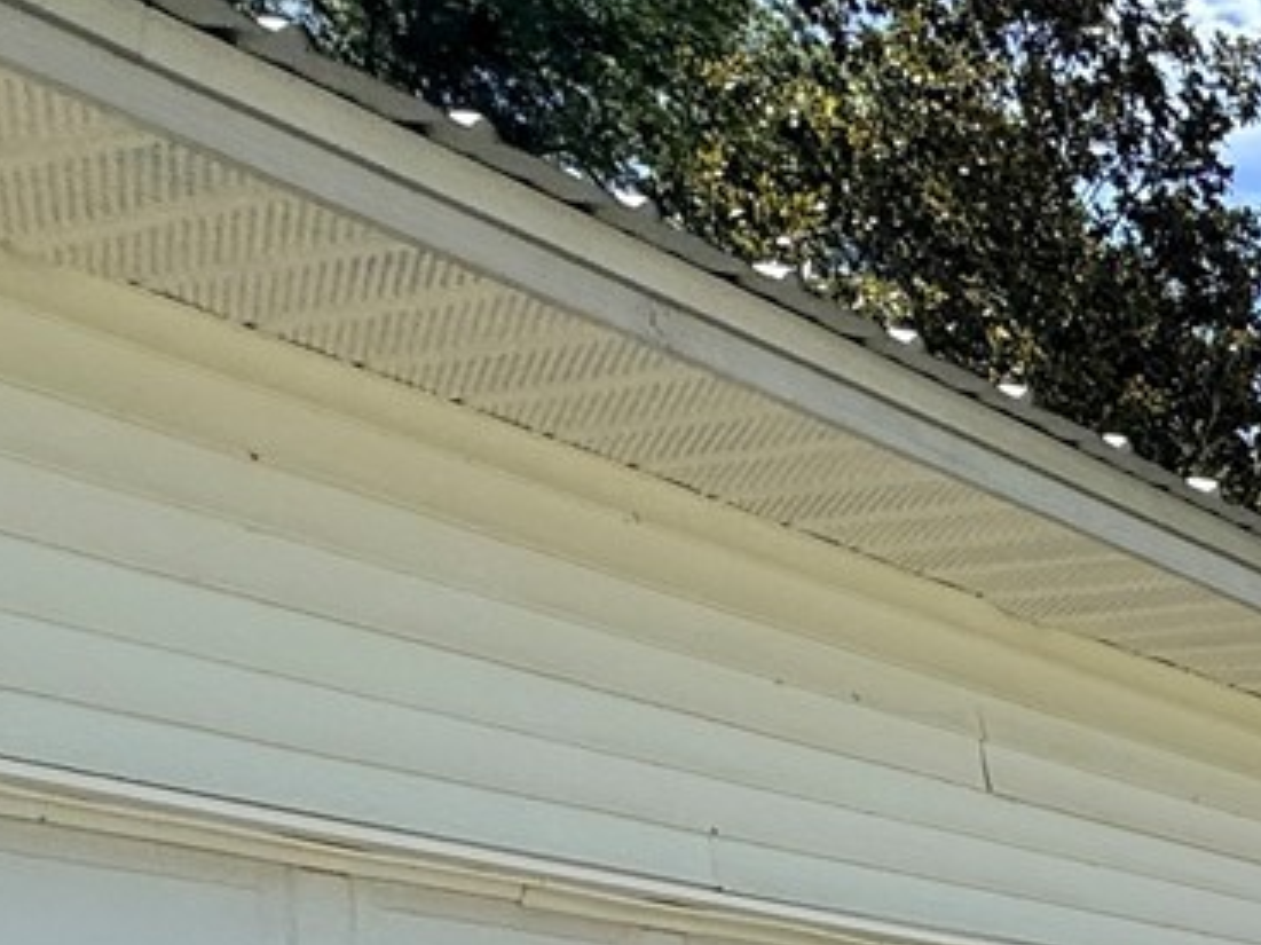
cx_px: 2120
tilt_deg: -5.3
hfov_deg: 22.5
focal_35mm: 61
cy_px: 1509
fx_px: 2221
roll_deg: -1.2
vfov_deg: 19.9
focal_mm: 2.22
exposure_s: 1/1235
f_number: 2.2
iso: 50
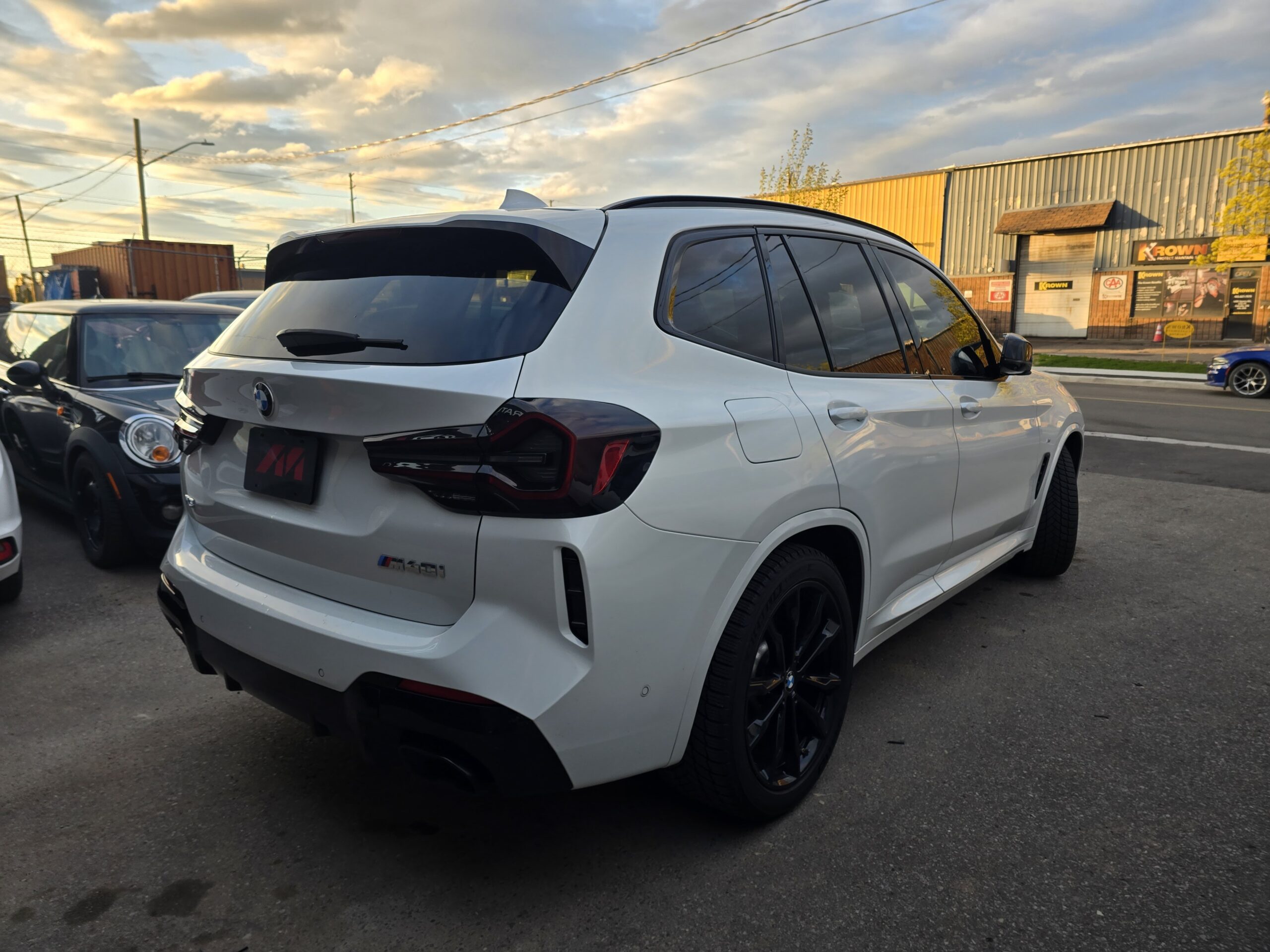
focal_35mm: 23
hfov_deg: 73.9
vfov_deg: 58.9
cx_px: 635
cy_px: 476
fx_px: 844
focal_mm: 6.3
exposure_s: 1/180
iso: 25
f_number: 1.7
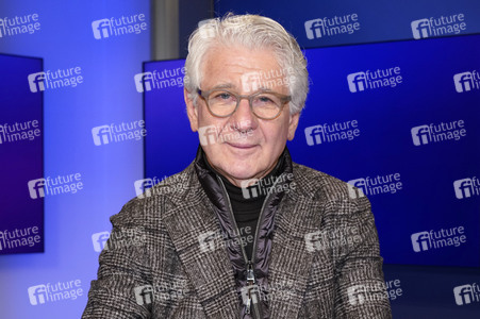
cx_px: 240
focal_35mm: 42
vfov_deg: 31.8
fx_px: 560
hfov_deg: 46.4
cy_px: 160
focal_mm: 42
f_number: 5.6
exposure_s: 1/125
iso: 1600
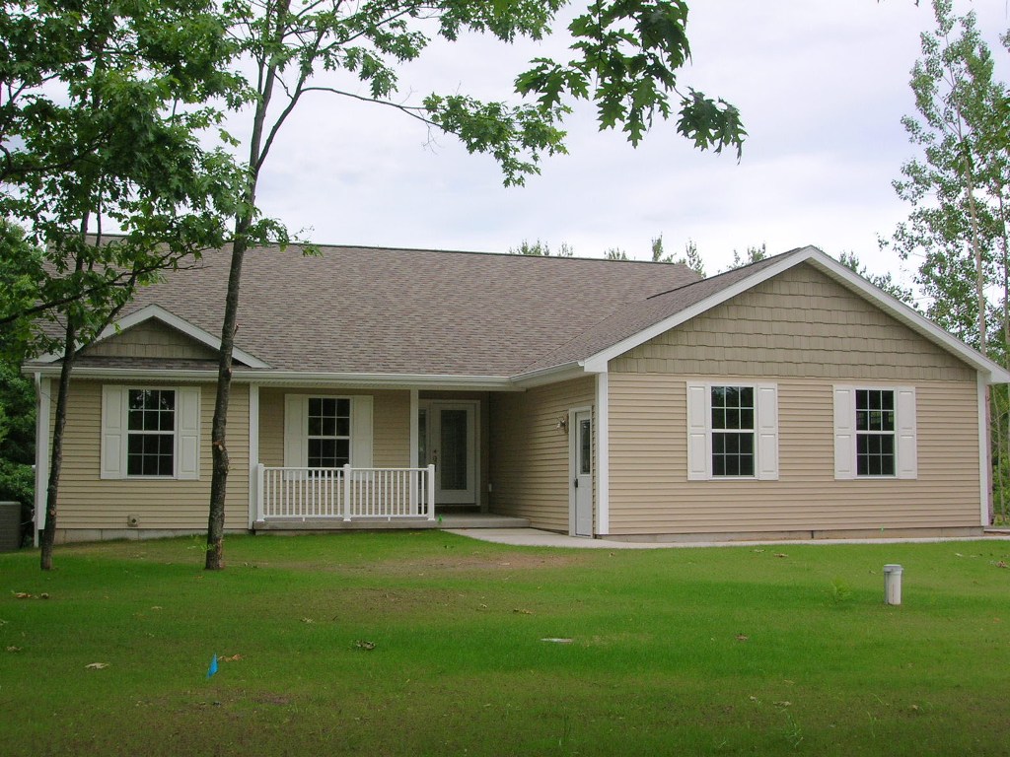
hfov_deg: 44.8
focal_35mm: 42
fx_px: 1225
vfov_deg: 34.3
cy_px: 378
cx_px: 505
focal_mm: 7
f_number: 5.2
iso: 50
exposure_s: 1/161
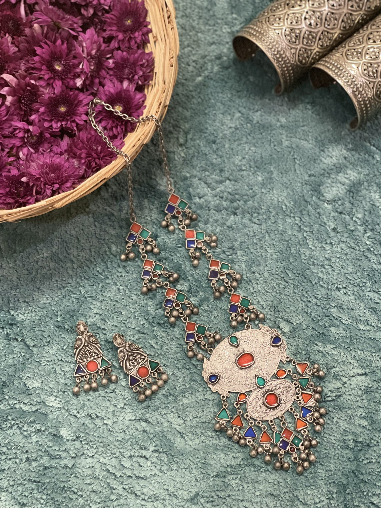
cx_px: 190
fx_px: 939
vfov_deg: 30.3
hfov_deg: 22.9
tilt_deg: -70.6
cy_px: 254
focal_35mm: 64
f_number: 2.2
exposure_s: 1/20
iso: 320
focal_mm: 7.5
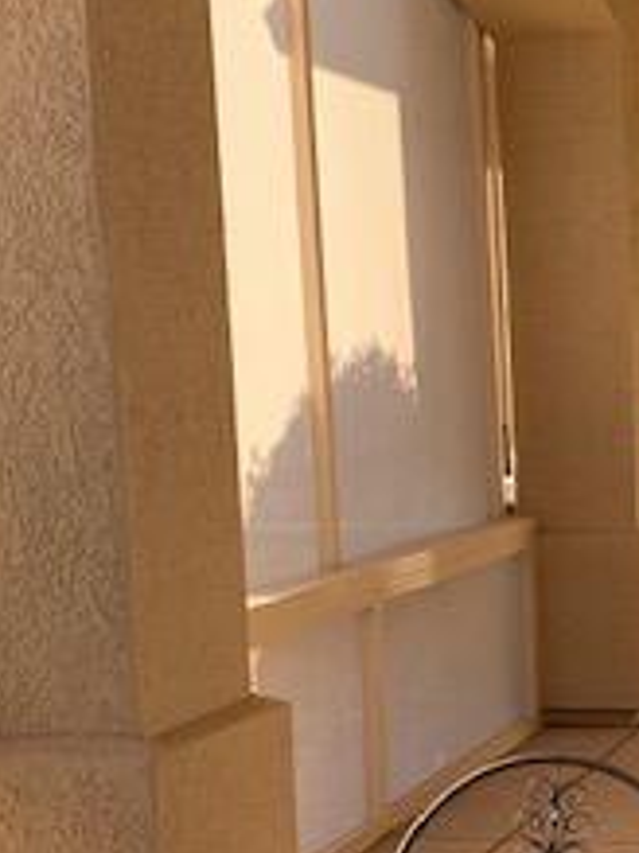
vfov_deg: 25.5
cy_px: 580
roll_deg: +1.7
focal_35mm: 76
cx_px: 736
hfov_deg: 18.5
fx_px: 1872
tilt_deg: -8.1
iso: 25
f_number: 1.8
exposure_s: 1/123
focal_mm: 4.25
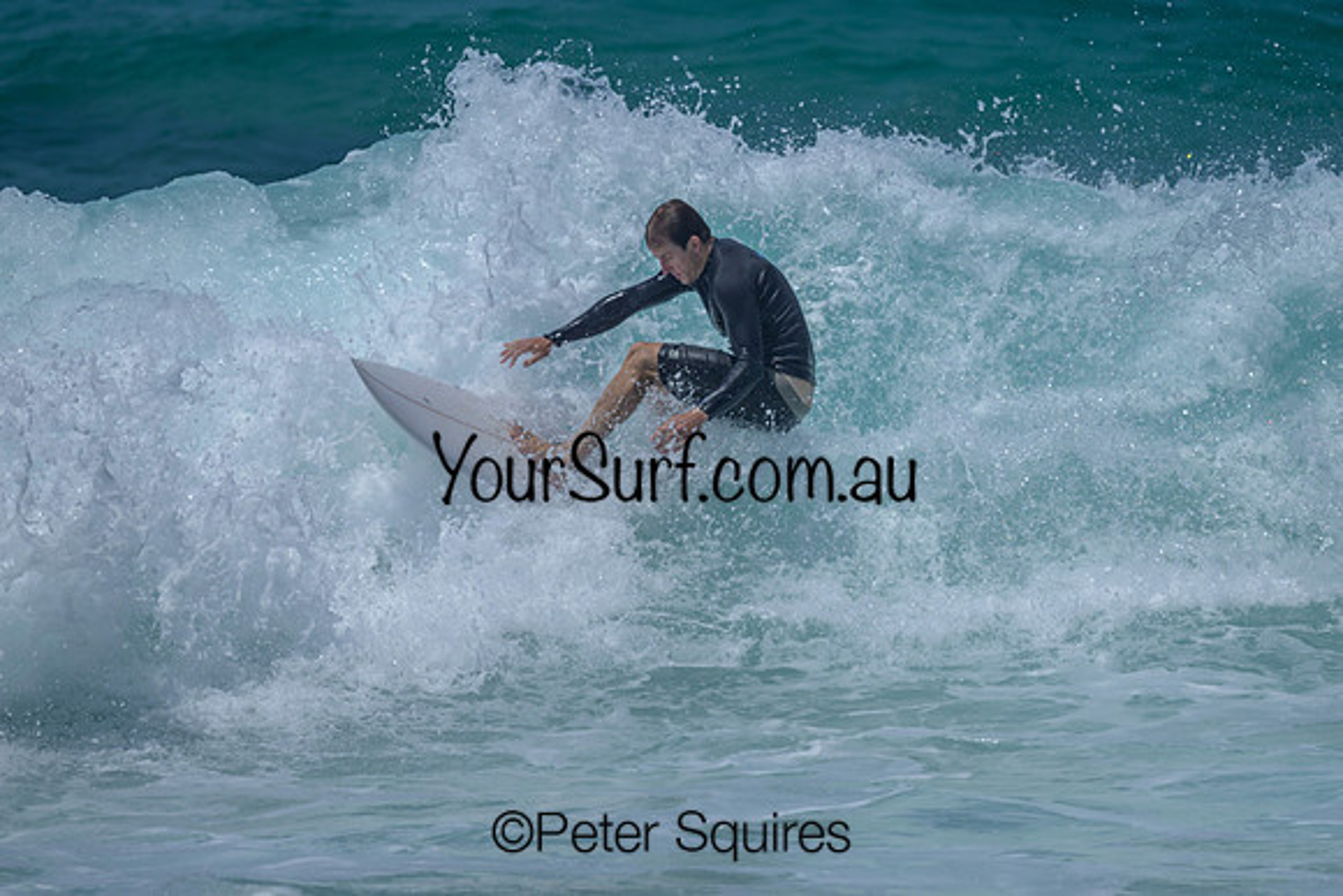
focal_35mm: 1134
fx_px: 42301
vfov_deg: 1.2
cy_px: 445
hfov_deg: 1.8
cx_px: 952
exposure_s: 1/2500
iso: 125
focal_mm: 800
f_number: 6.3
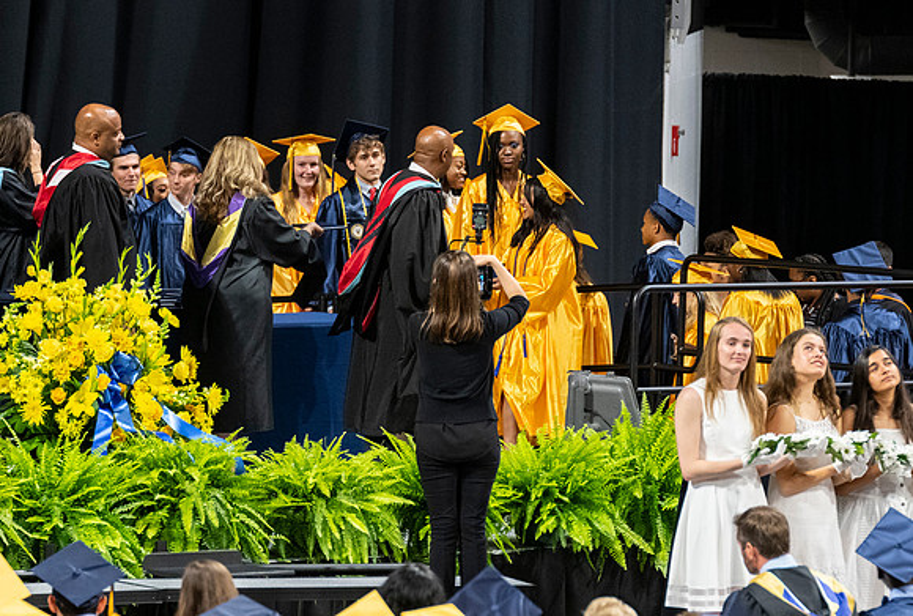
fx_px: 8585
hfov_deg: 6.1
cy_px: 313
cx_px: 571
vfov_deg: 4.1
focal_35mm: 337
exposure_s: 1/200
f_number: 4
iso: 2000
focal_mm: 190
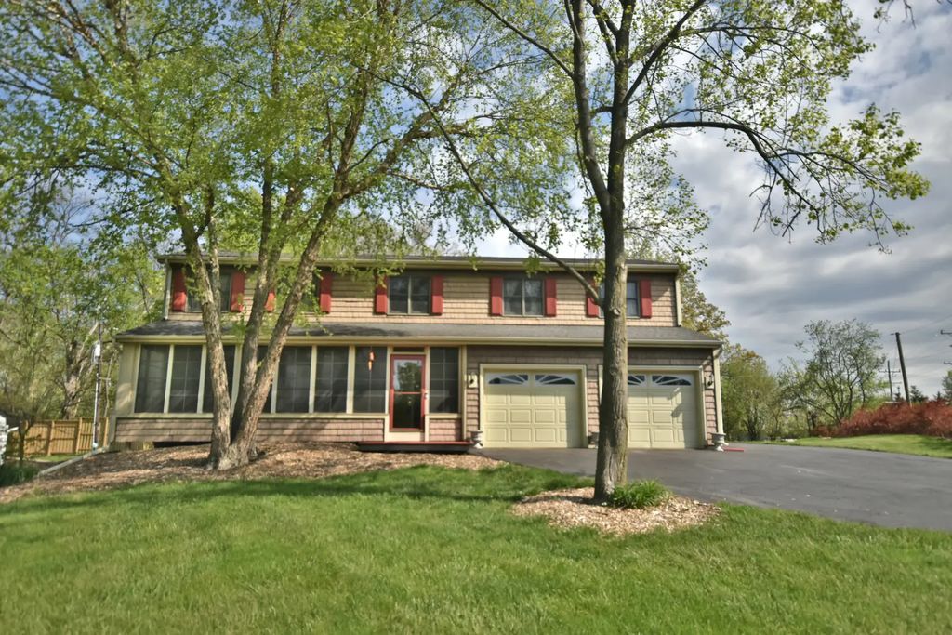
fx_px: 595
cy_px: 318
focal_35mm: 22
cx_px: 476
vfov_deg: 56.2
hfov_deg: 77.3
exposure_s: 1/4000
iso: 500
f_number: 5
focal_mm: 15
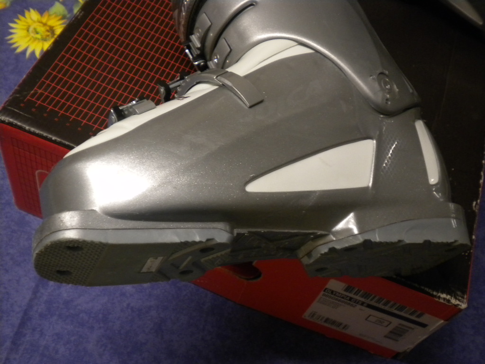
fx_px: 574
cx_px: 242
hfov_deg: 45.8
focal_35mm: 41
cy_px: 182
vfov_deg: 35.1
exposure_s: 1/29
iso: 400
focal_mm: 7.4
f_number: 3.5
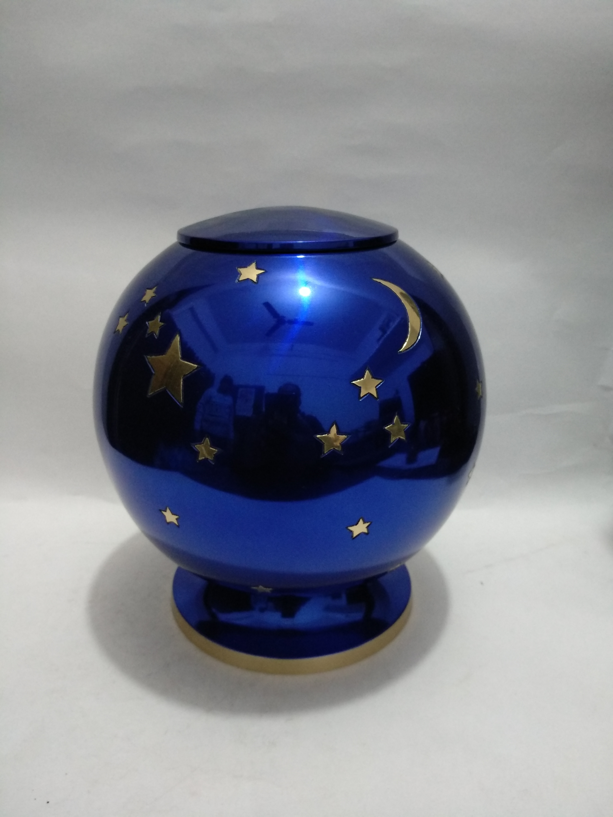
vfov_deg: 76.4
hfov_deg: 61.1
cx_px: 306
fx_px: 519
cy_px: 408
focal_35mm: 22
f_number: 2.2
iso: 640
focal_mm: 3.81
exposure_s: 1/25
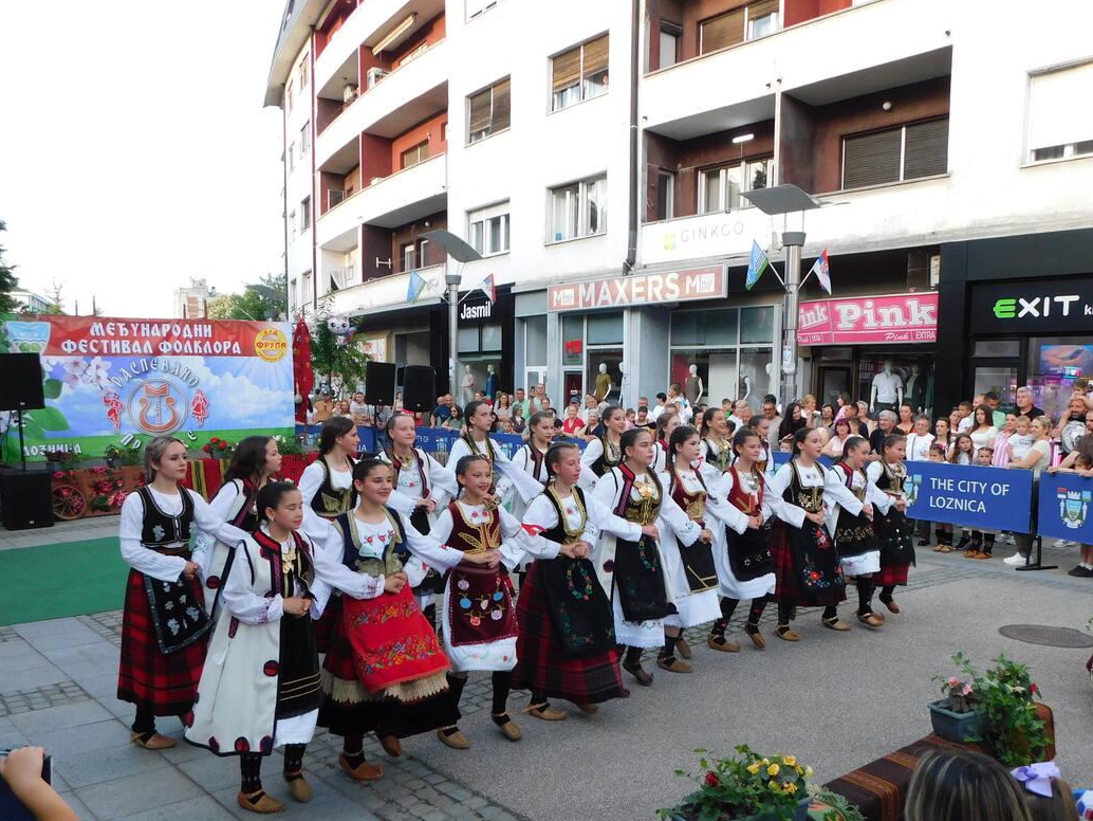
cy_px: 472
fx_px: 916
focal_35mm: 29
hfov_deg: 61.5
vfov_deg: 48.1
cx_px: 596
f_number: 3.1
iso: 125
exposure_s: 1/125
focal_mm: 4.5
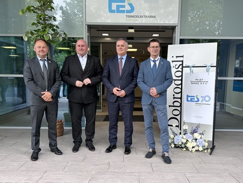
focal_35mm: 29
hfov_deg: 61.6
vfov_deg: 48.2
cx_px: 128
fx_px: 204
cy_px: 101
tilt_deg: -8.8
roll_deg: -0.6
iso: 64
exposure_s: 1/121
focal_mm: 5.7
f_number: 1.5
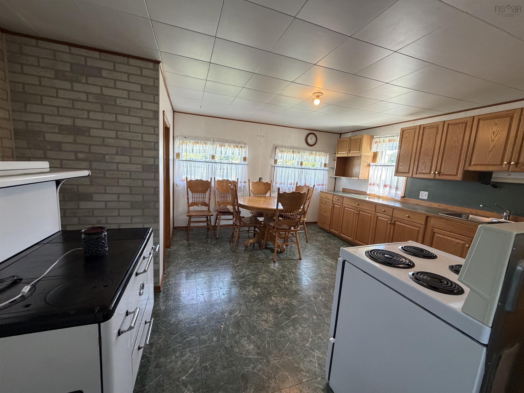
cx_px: 262
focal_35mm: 14
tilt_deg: -7.0
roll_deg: -2.9
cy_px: 196
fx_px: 212
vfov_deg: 85.7
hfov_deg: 102.1
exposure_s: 1/121
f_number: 2.2
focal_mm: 2.22
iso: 320
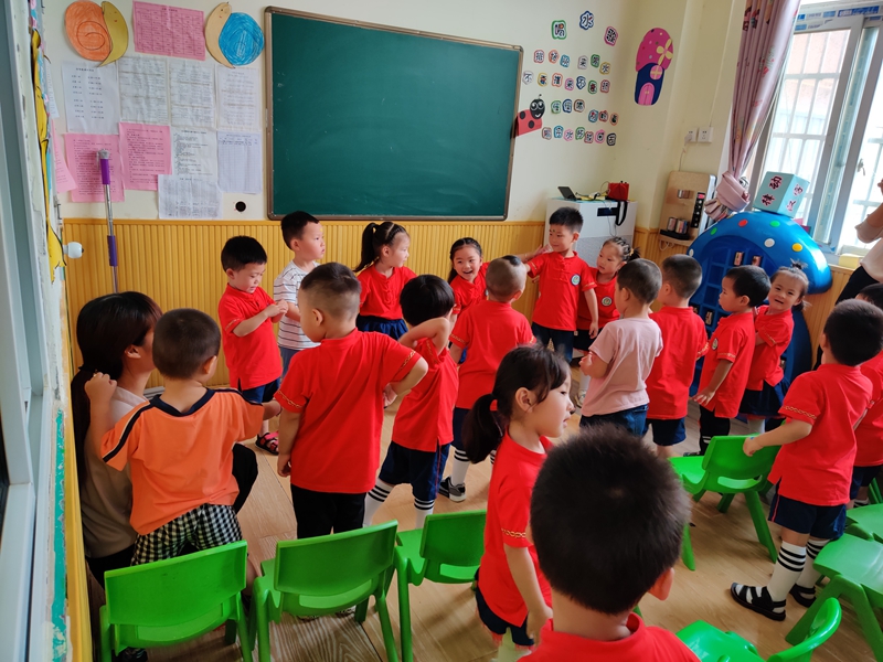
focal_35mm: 27
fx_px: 689
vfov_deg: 51.4
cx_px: 442
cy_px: 331
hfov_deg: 65.3
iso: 160
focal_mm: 4.75
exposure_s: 1/50
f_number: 1.65
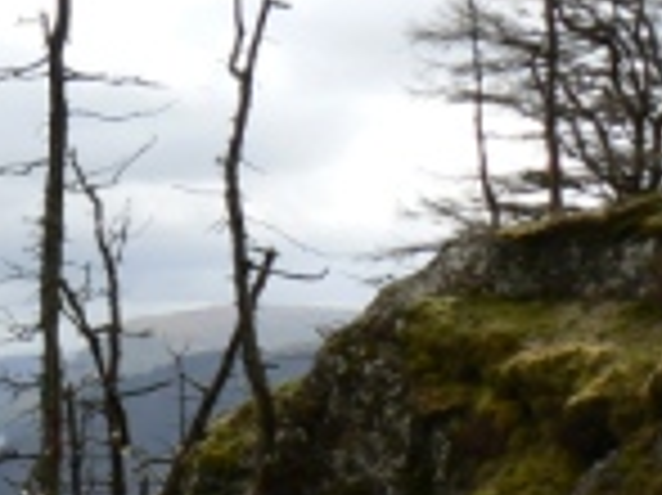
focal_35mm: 106
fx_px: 2026
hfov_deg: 17.3
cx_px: -230
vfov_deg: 13.7
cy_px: 518
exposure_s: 1/400
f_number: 6.3
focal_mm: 6
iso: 80
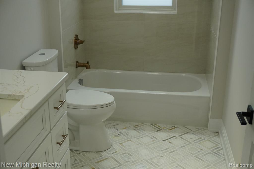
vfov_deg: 28.9
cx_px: 127
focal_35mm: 46
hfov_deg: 42.3
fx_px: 328
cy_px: 84
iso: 1600
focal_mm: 31
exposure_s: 1/500
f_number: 5.6
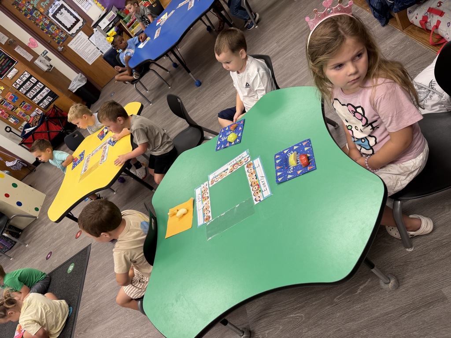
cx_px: 226
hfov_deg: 71.6
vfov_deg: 56.8
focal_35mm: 24
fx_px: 313
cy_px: 169
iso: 125
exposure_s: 1/60
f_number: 1.78
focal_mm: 6.76
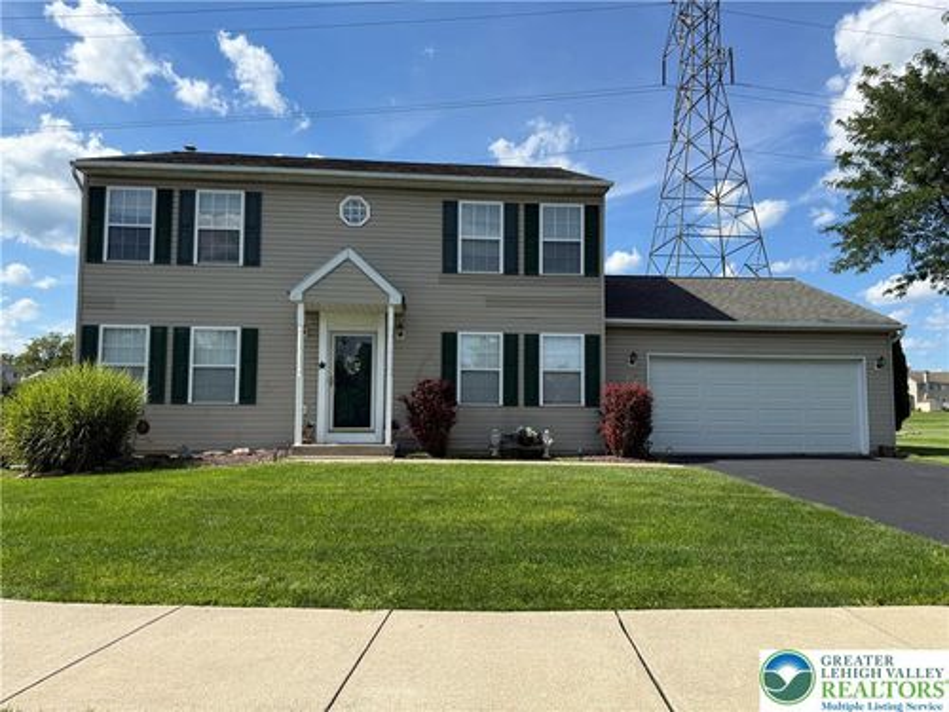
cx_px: 474
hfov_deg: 71.6
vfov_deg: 56.8
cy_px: 356
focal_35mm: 24
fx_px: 658
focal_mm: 6.76
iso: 80
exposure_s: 1/4405
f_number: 1.78
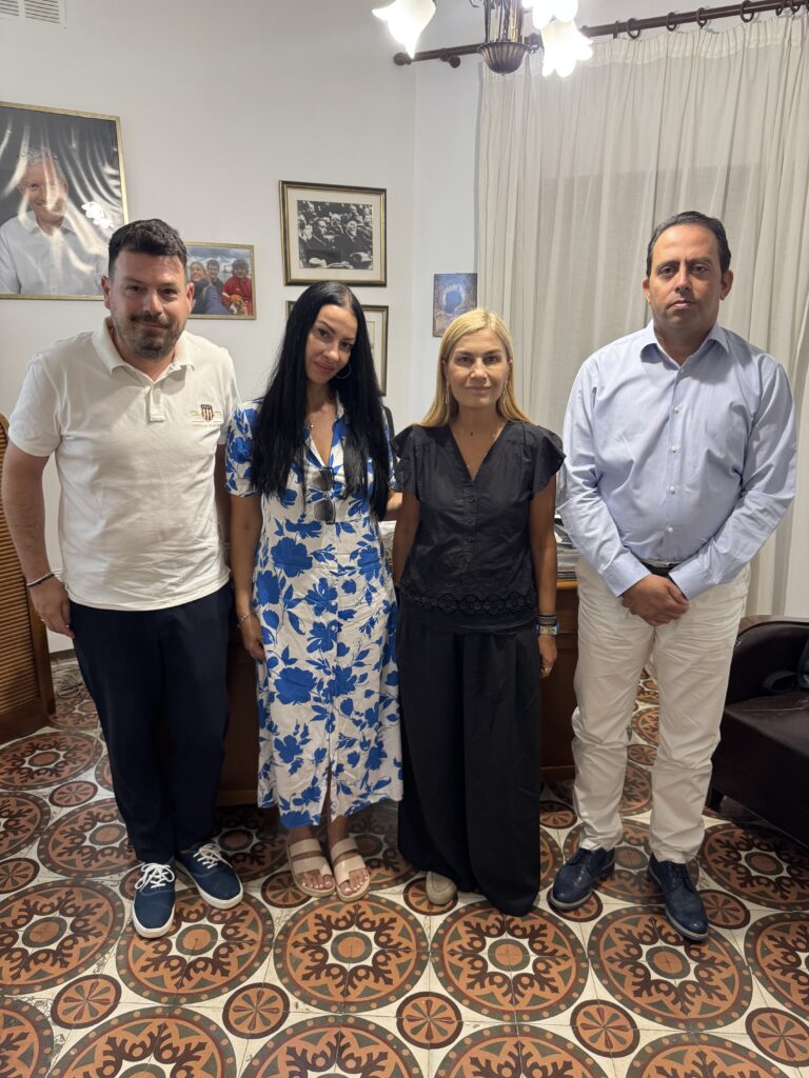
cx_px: 404
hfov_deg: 56.8
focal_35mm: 24
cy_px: 539
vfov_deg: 71.6
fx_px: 748
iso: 250
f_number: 1.78
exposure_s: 1/50
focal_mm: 6.76
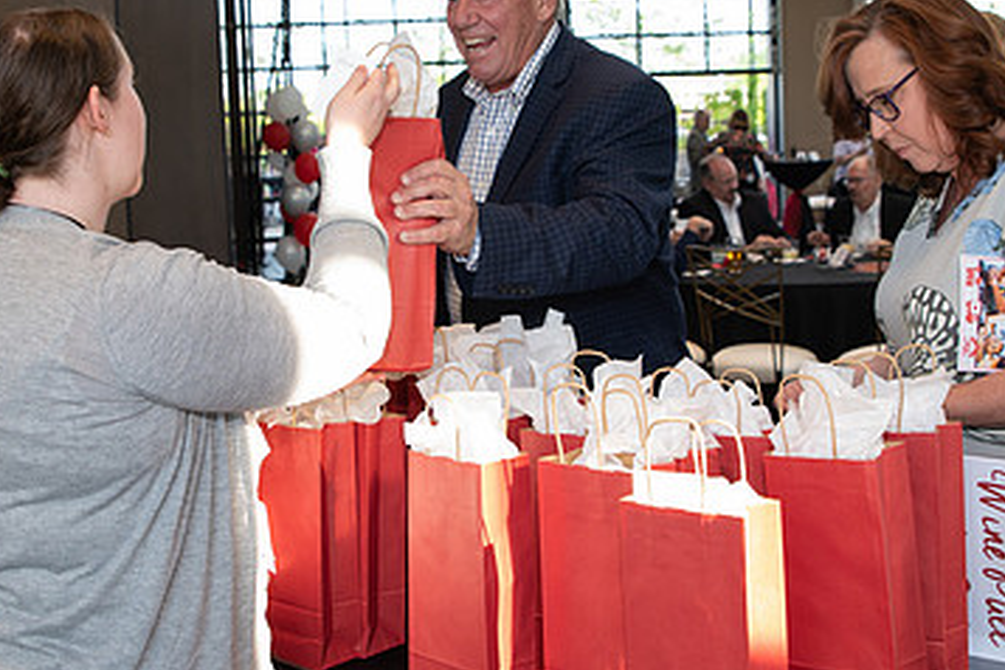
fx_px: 1340
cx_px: 471
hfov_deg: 41.1
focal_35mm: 48
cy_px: 275
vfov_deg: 28.0
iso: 640
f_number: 3.5
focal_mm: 24
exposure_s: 1/160
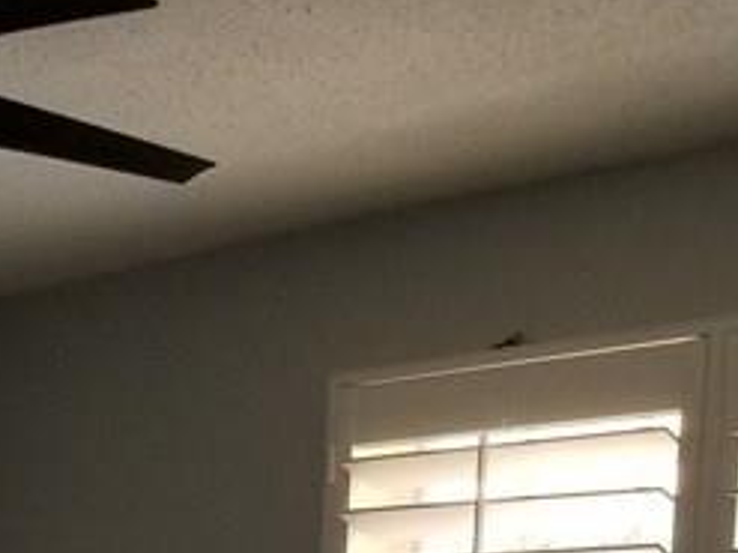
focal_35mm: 108
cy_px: 1037
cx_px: -24
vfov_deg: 12.4
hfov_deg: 17.7
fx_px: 2301
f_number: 1.7
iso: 160
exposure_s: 1/60
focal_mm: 4.25
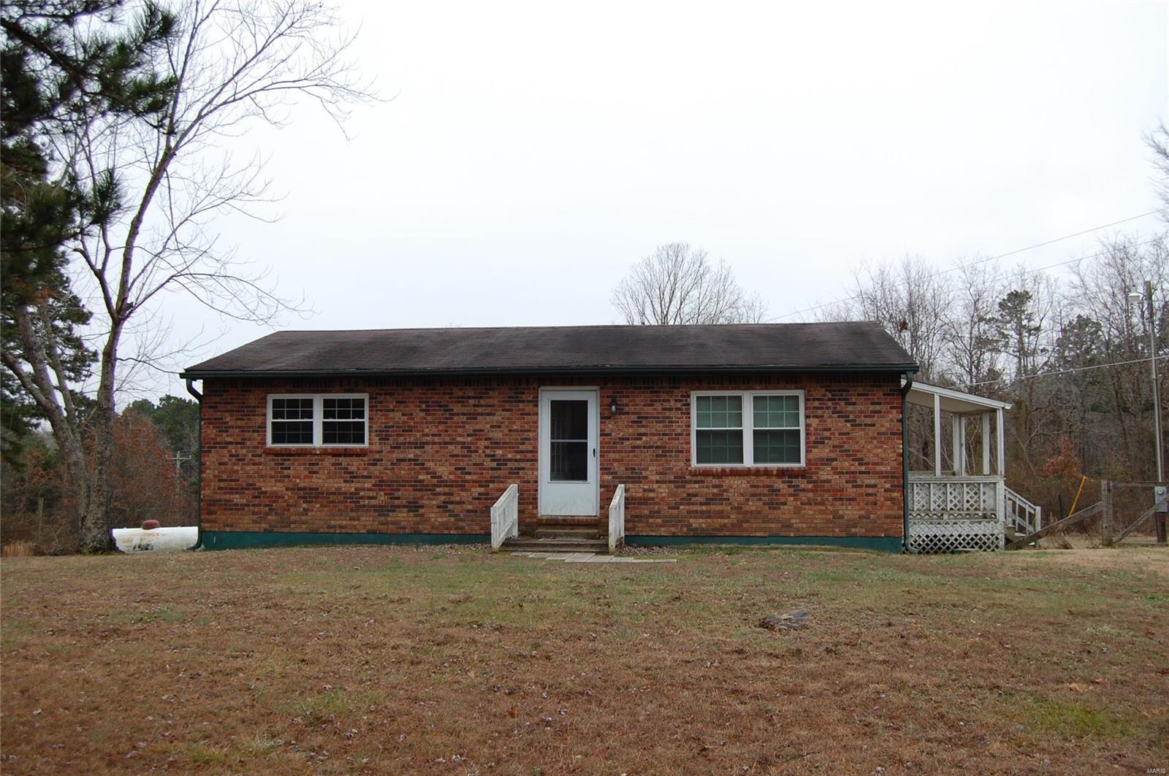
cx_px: 584
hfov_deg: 57.3
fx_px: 1070
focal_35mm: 33
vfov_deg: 39.9
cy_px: 388
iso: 400
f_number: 5
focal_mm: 22
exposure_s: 1/100
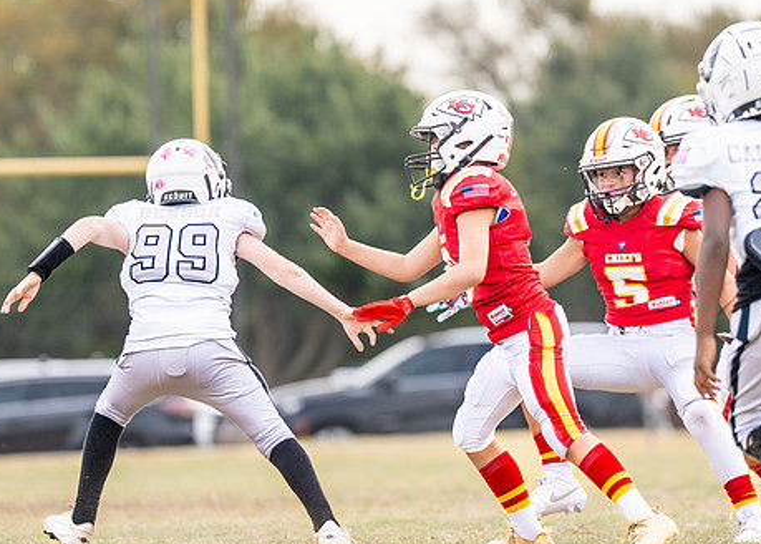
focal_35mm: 516
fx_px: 11154
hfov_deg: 3.9
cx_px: 419
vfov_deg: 2.8
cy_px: 303
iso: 160
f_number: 2.8
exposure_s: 1/1250
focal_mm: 200
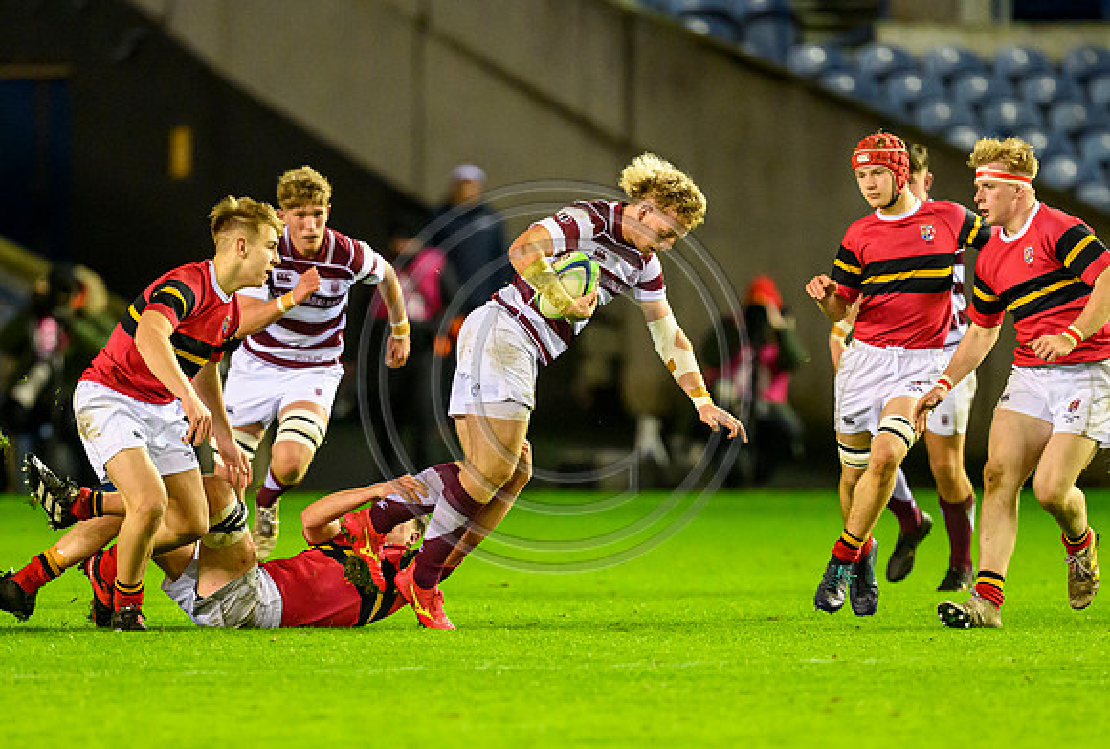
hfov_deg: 3.1
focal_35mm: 673
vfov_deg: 2.1
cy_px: 579
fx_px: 20833
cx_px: 433
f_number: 3.2
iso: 6400
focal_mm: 400
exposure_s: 1/800
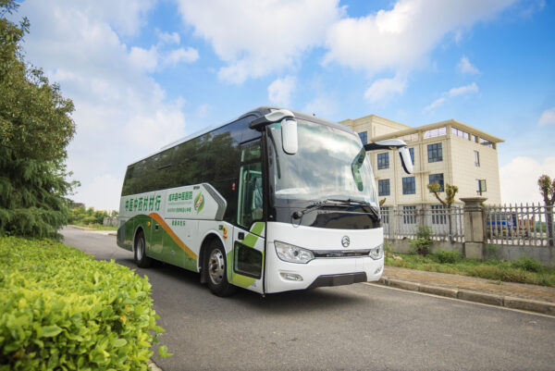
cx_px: 278
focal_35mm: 22
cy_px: 186
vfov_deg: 57.3
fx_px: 339
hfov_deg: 78.5
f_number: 4
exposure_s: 1/500
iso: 100
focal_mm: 22
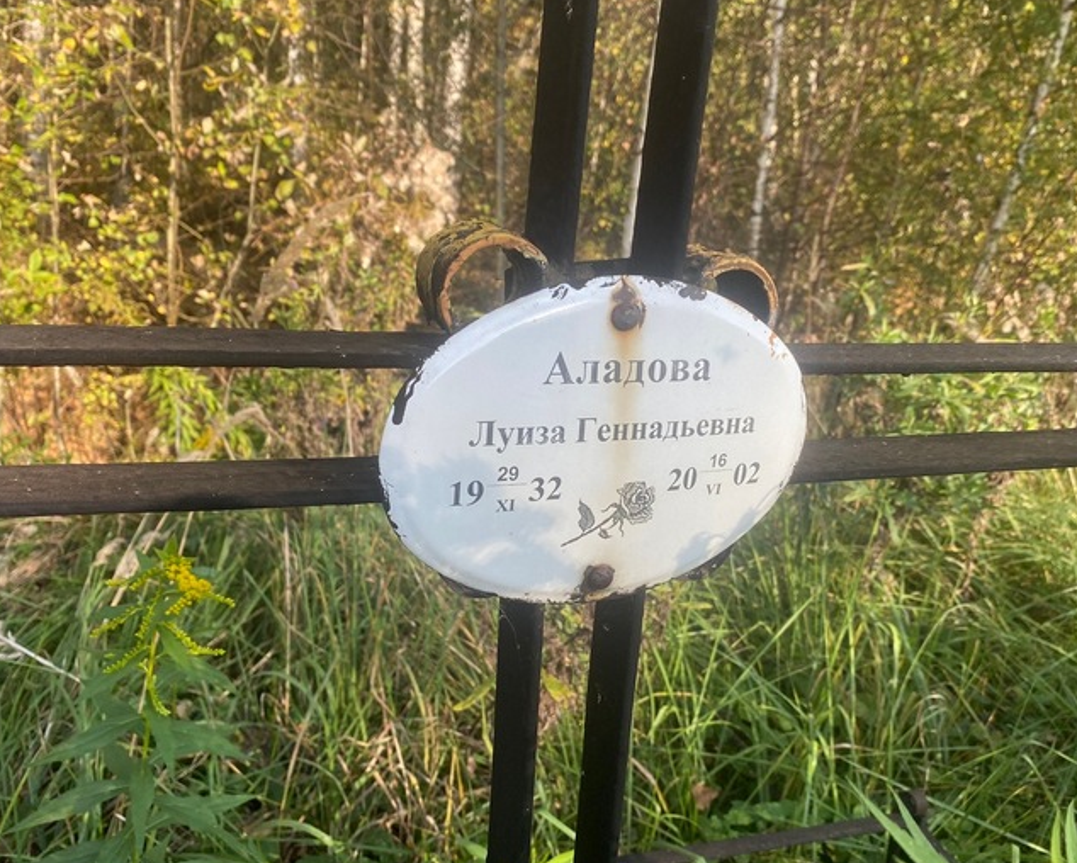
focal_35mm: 32
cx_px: 588
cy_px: 413
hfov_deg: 55.5
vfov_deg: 45.8
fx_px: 1021
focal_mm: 4.25
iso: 32
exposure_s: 1/591
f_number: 1.8
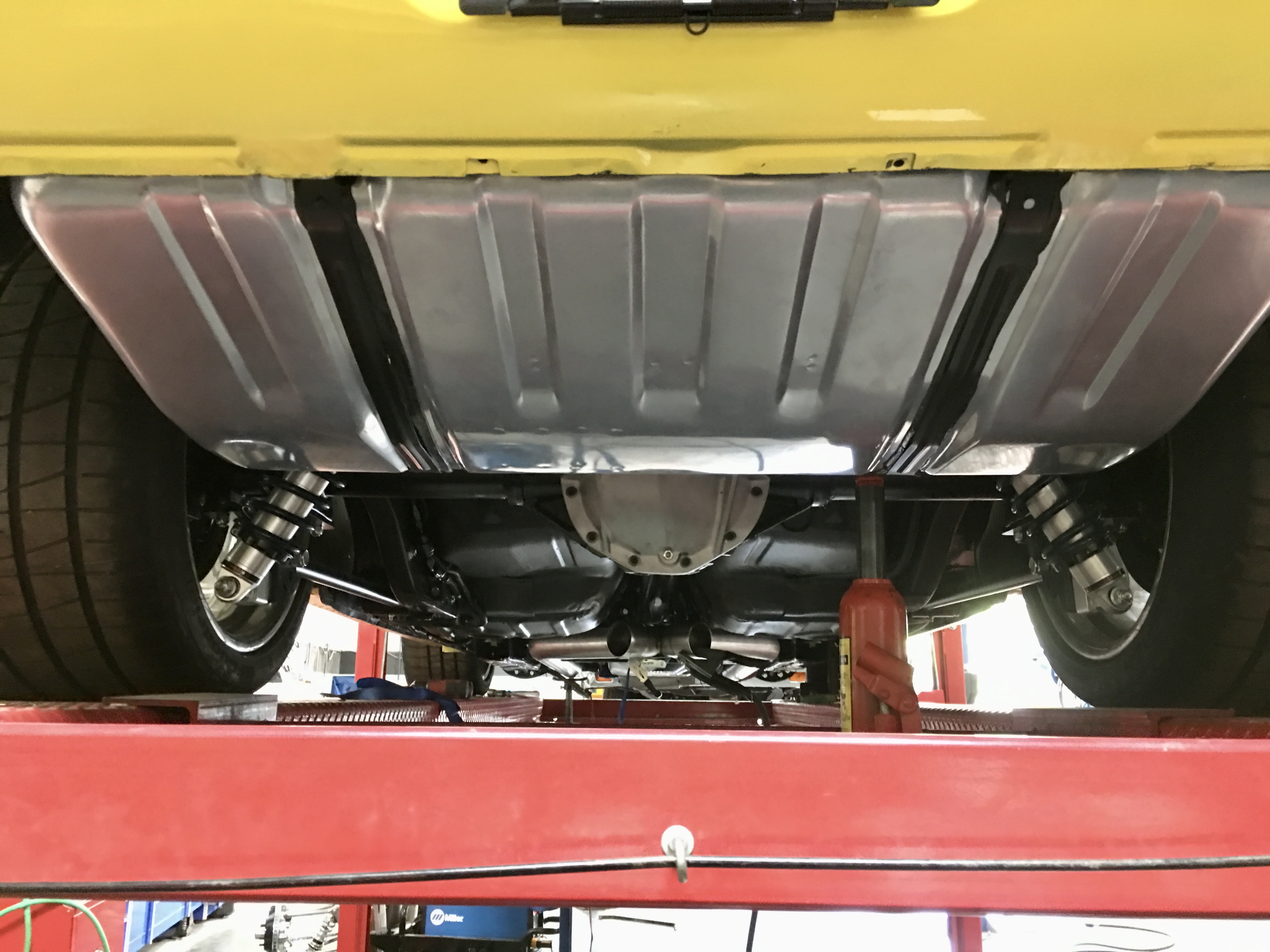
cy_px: 476
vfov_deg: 48.2
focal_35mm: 29
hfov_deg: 61.7
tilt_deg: +12.9
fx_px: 1064
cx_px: 635
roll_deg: -1.7
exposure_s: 1/4
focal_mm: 4.15
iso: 80
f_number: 2.2
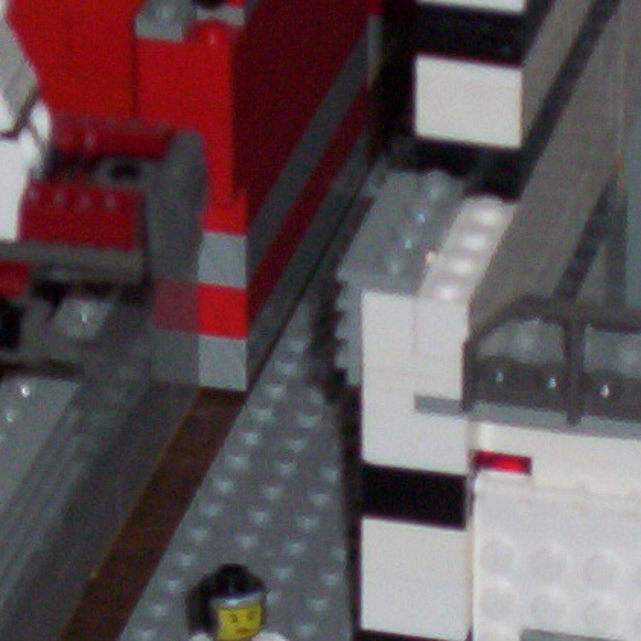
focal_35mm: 371
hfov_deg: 4.7
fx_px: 7772
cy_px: 802
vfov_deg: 4.7
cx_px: 481
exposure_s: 1/90
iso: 140
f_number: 4.72
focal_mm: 16.61
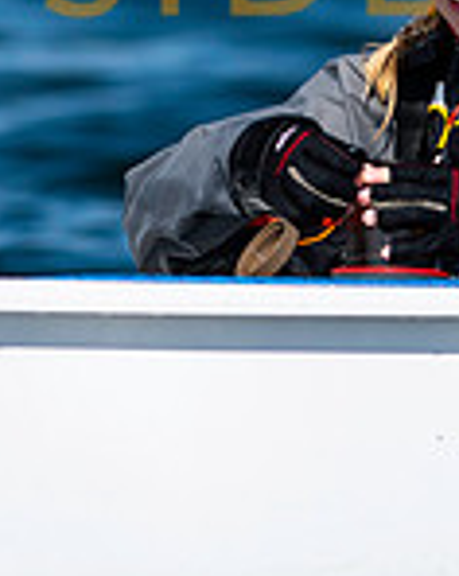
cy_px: -64
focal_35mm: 1657
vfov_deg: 1.2
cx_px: 498
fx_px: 28195
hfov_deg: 0.9
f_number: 5
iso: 200
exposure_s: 1/4000
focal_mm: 300
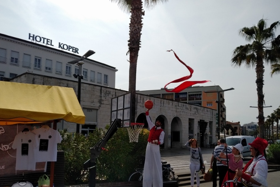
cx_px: 150
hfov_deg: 58.7
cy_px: 112
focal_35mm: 32
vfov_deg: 40.9
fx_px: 249
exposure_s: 1/4883
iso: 102
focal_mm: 4.52
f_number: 2
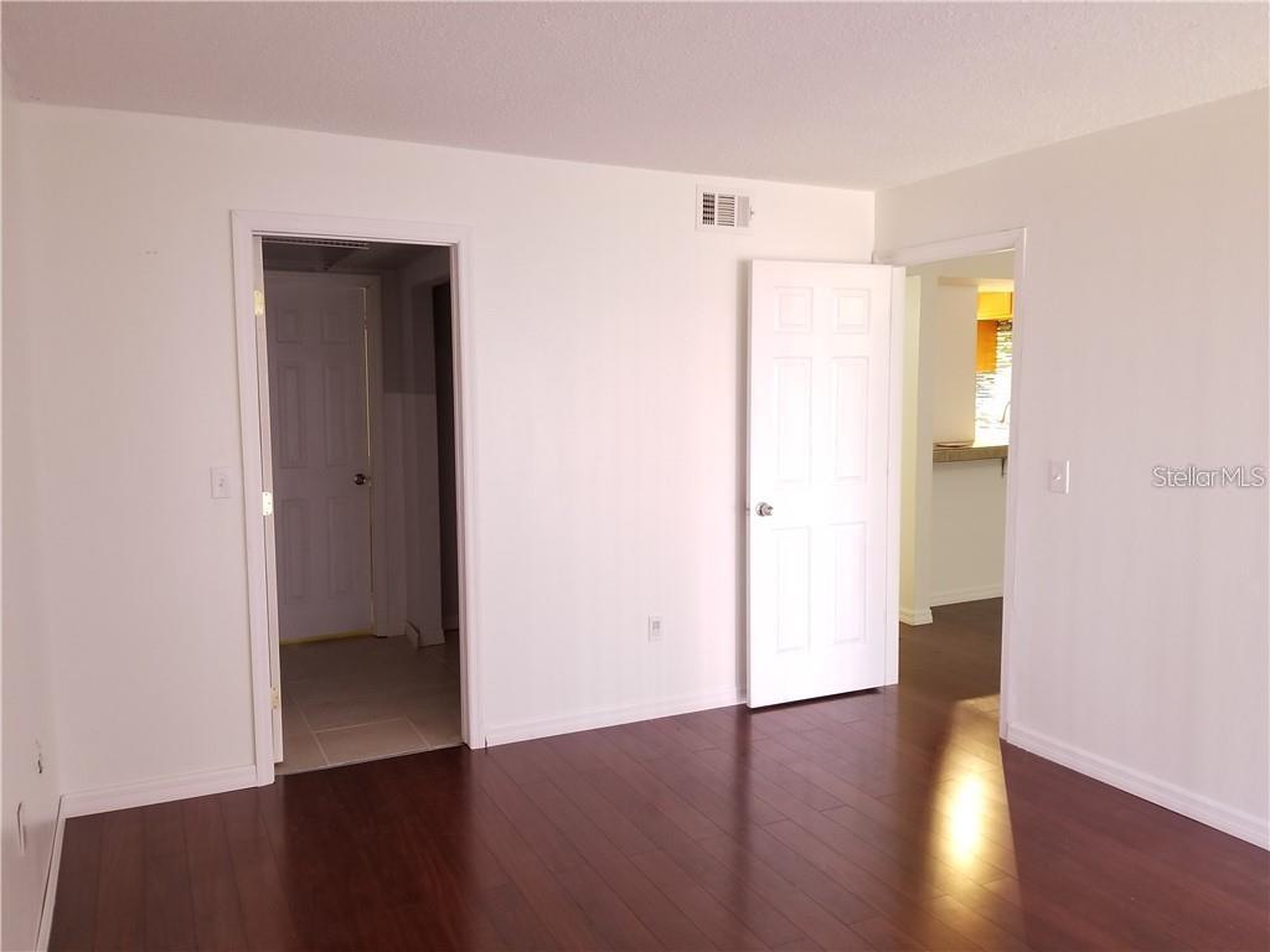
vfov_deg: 53.1
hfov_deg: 67.3
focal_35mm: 26
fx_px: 954
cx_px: 635
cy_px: 476
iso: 200
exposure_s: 1/16
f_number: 1.7
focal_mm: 4.25
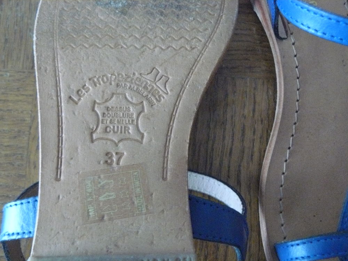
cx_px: 174
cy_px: 130
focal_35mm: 36
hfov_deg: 51.4
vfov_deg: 39.7
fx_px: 362
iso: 800
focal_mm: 6
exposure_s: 1/10
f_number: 2.8
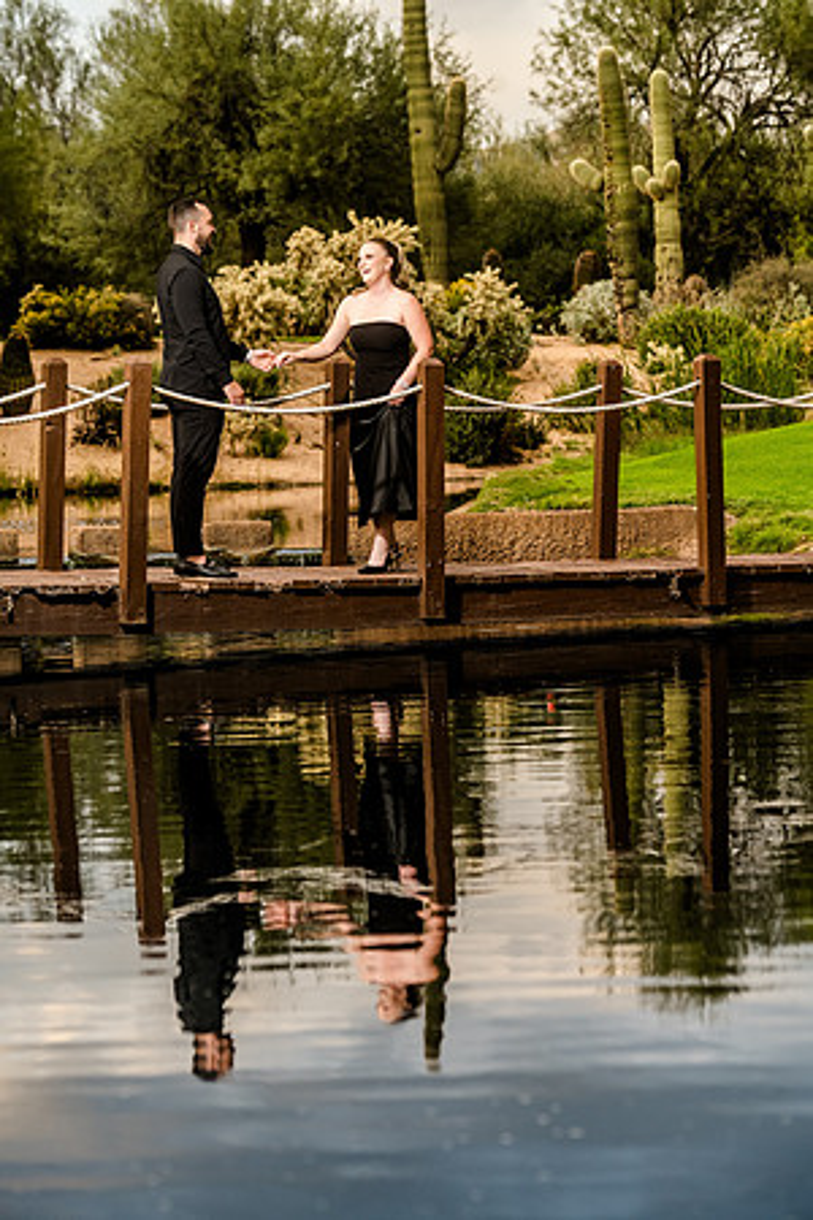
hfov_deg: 11.8
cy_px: 610
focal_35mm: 116
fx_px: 3929
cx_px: 406
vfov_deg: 17.6
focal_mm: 116
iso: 400
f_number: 5.6
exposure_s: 1/200
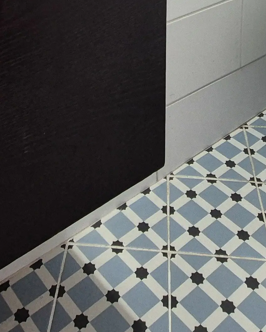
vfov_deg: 30.1
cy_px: -108
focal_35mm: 48
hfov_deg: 31.4
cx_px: 108
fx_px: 472
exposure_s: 1/60
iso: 200
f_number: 2.2
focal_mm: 2.2
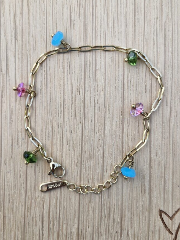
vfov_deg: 65.3
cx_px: 90
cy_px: 122
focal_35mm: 27
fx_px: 187
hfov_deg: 51.4
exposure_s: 1/312
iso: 50
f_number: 1.8
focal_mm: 5.54
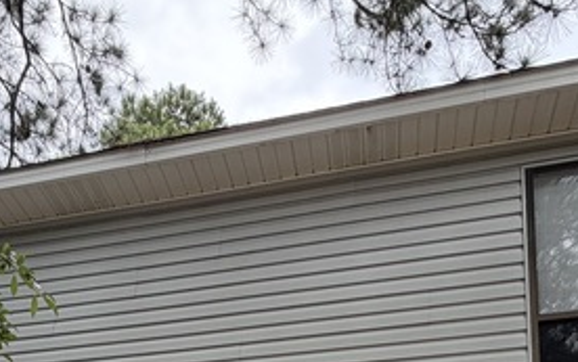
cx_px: 222
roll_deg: -2.3
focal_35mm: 43
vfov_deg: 22.0
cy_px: 607
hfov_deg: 45.8
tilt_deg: +9.5
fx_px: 678
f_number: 2.2
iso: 50
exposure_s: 1/376
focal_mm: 2.22
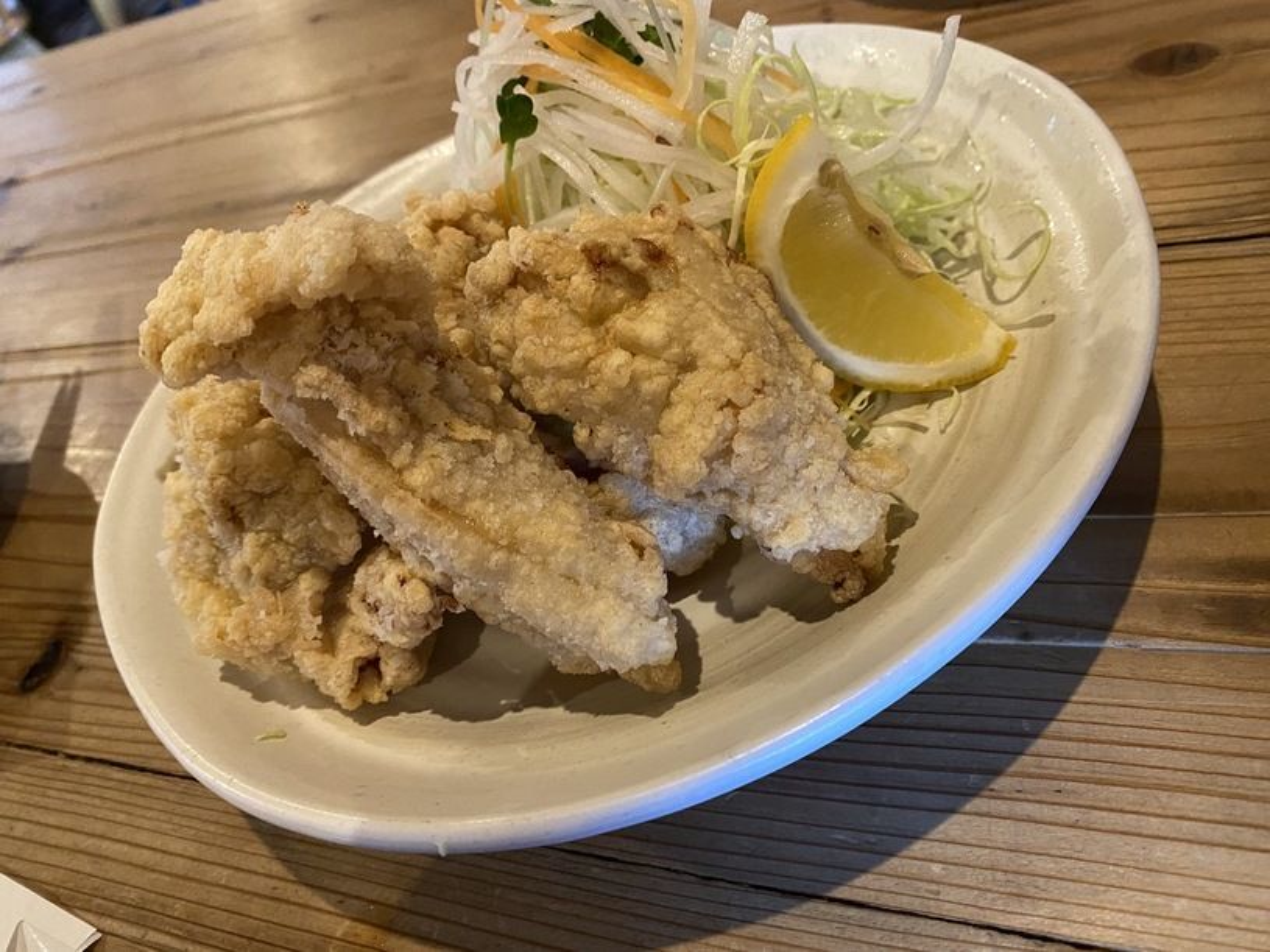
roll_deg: +28.0
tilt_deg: -42.9
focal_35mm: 26
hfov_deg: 67.3
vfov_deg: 53.1
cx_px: 635
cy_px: 476
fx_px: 954
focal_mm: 4.25
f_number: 1.8
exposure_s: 1/30
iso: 500
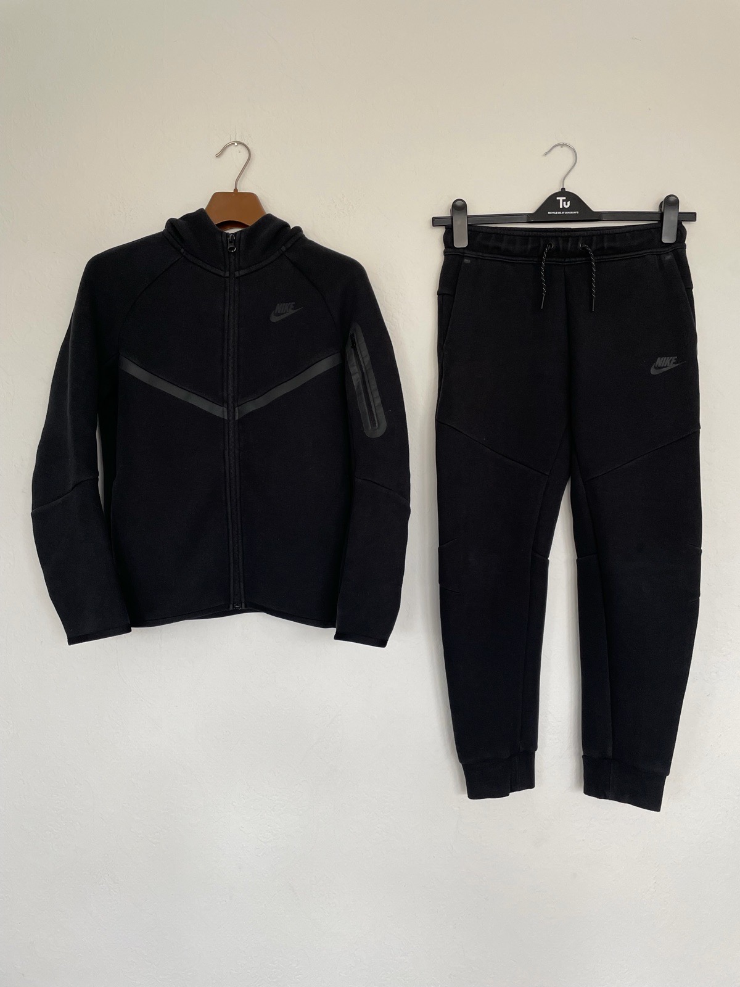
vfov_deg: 67.3
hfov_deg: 53.1
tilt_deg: -0.7
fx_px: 741
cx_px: 370
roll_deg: -1.0
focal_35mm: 26
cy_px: 494
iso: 125
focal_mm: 4.2
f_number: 1.6
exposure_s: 1/121
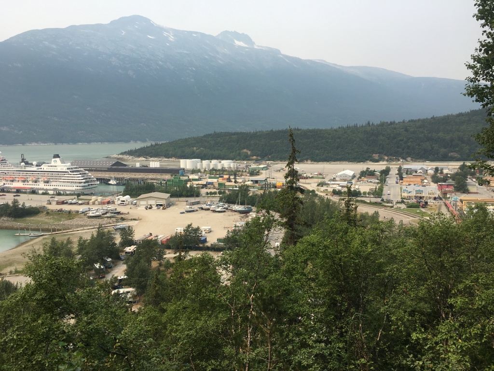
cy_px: 186
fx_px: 414
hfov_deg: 61.7
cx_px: 247
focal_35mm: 29
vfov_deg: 48.2
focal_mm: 4.15
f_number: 2.2
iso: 25
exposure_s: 1/1479
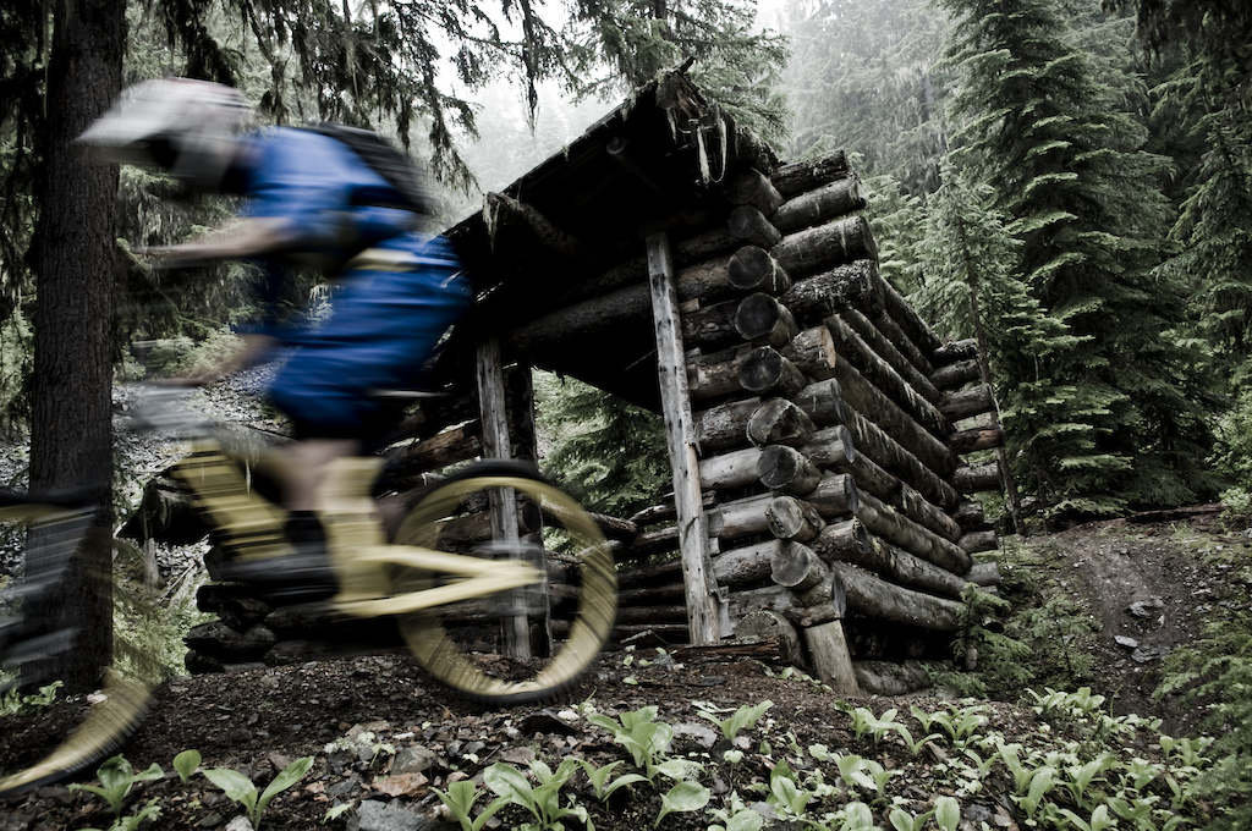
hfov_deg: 67.4
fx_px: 938
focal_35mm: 27
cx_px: 626
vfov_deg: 47.8
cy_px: 416
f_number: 7.1
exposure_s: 1/25
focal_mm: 18
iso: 200
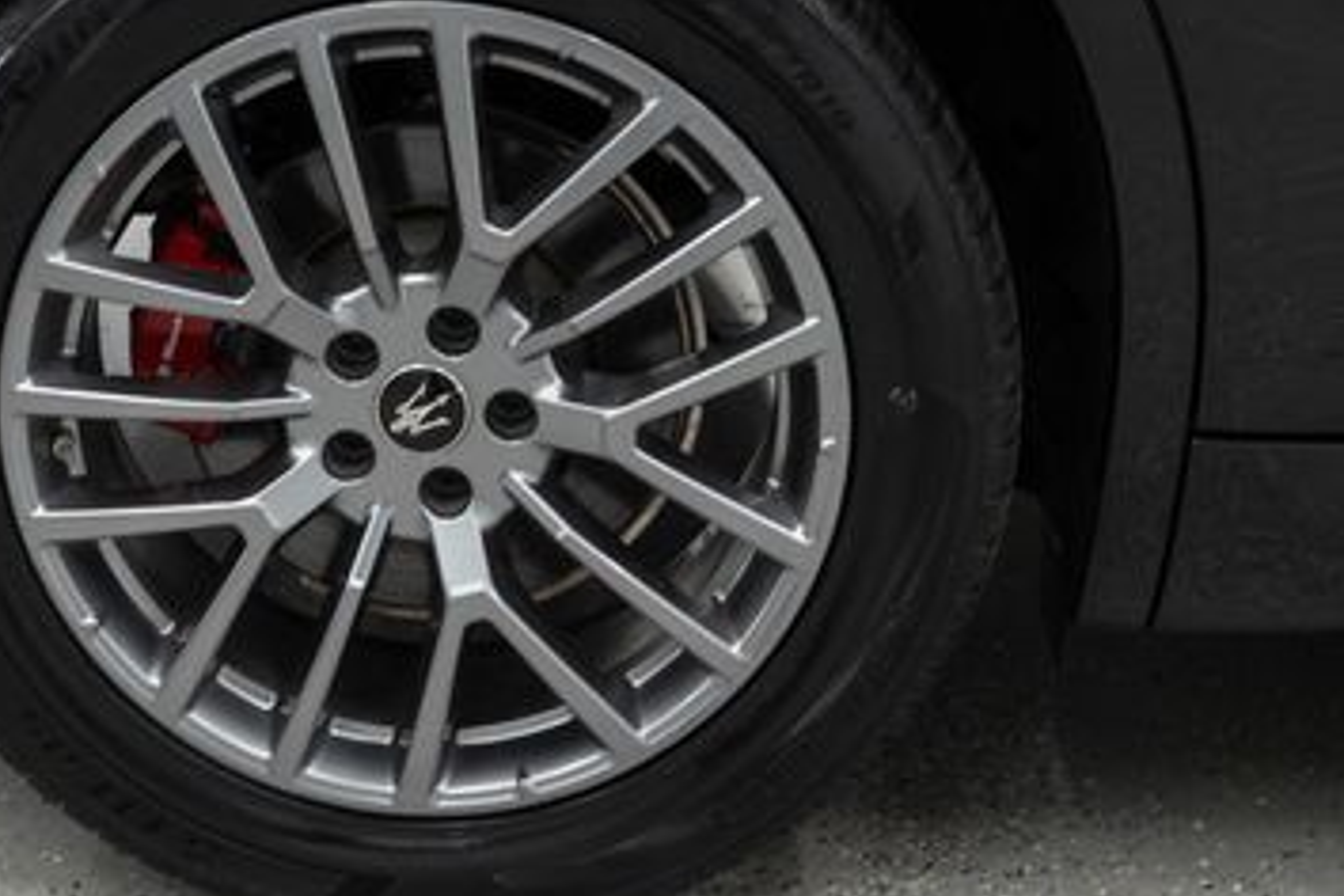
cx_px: 372
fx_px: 2837
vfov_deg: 17.8
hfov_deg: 26.4
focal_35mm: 76
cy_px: 222
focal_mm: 28
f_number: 3.2
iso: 320
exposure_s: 1/40
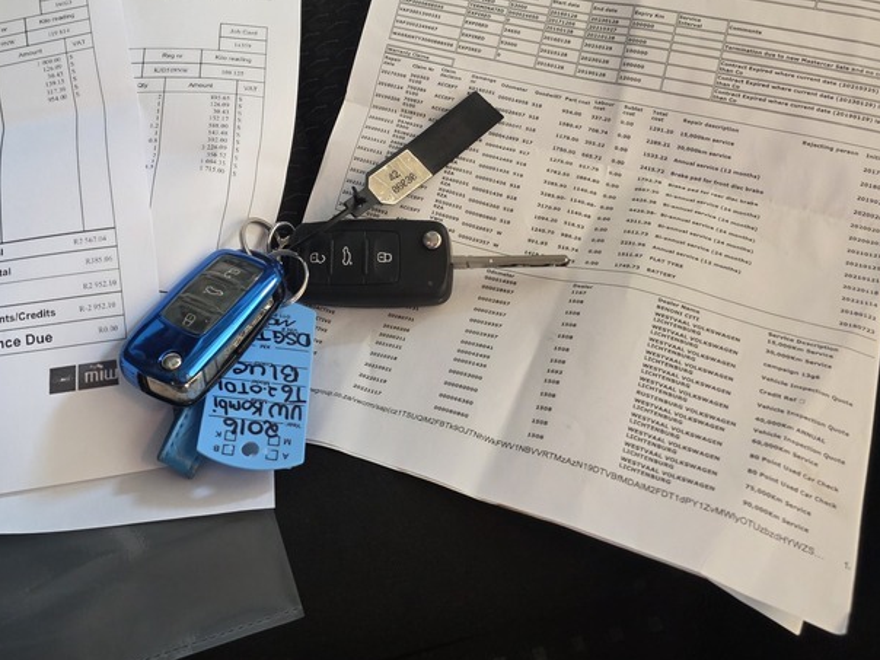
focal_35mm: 39
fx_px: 991
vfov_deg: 35.6
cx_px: 240
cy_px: 130
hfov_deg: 46.5
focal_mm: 6.25
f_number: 1.7
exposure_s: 1/100
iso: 400
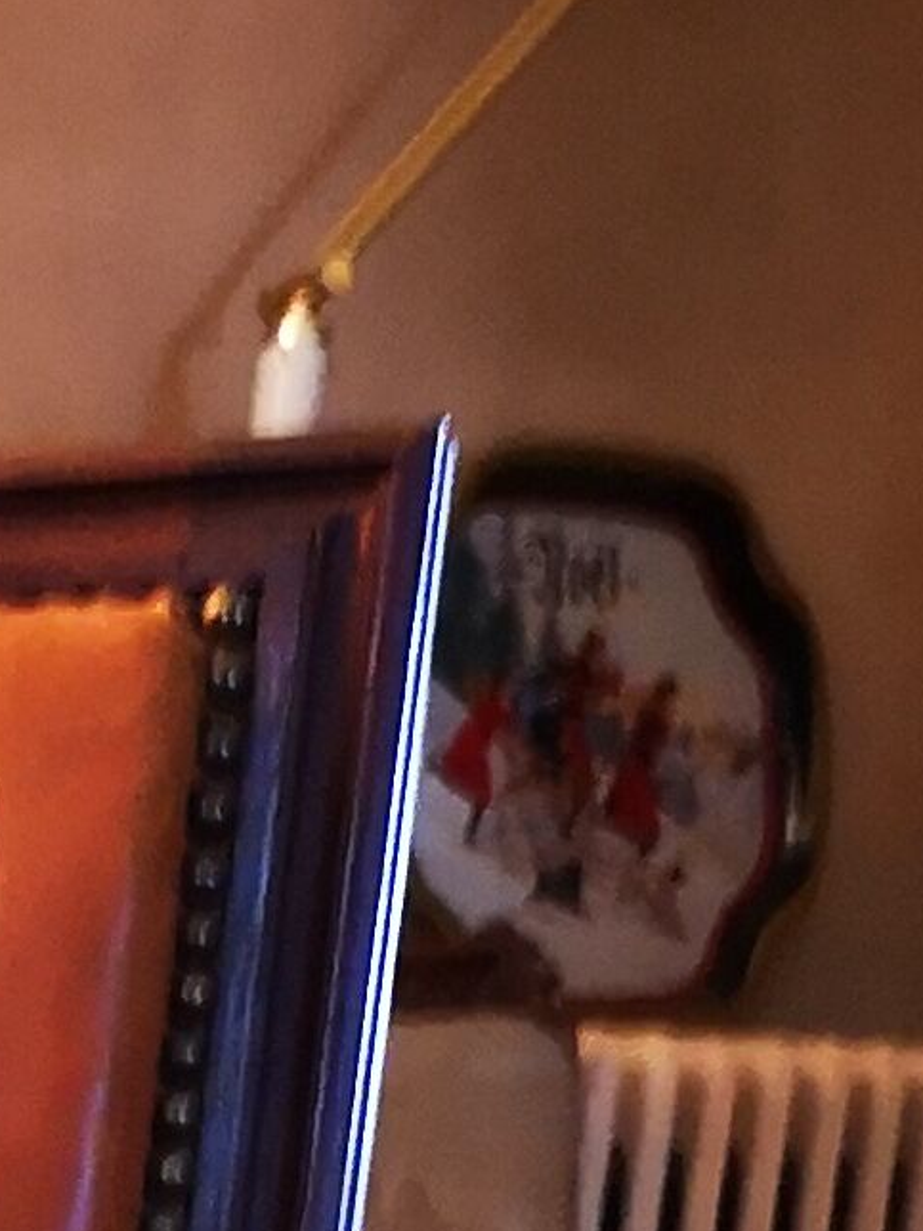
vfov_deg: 10.6
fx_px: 5439
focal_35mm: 153
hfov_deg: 8.5
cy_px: 3200
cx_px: -1601
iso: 640
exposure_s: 1/20
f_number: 1.8
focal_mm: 5.58
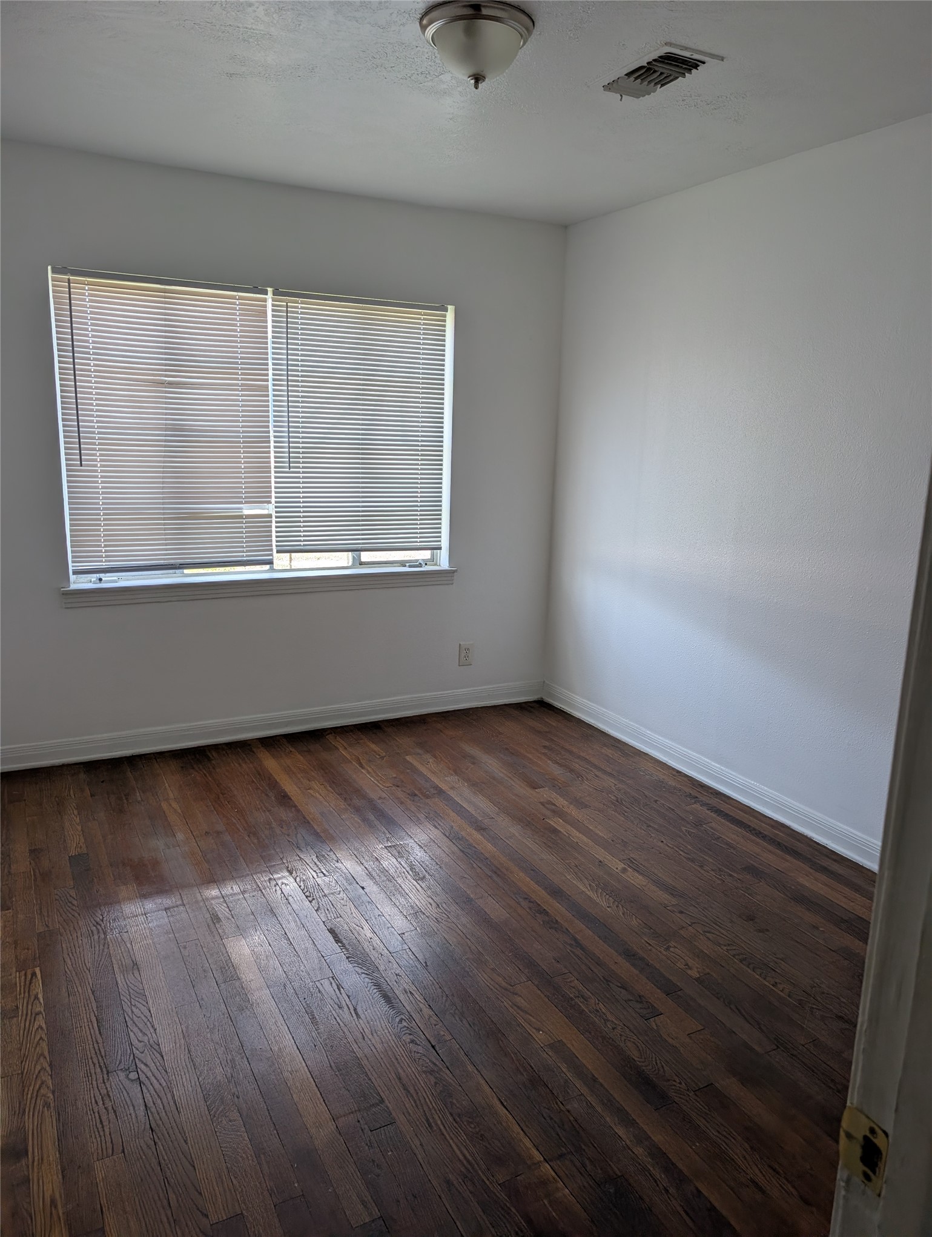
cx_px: 466
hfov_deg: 57.0
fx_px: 859
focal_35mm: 24
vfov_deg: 71.5
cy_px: 618
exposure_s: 1/170
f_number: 1.68
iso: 37
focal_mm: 6.9
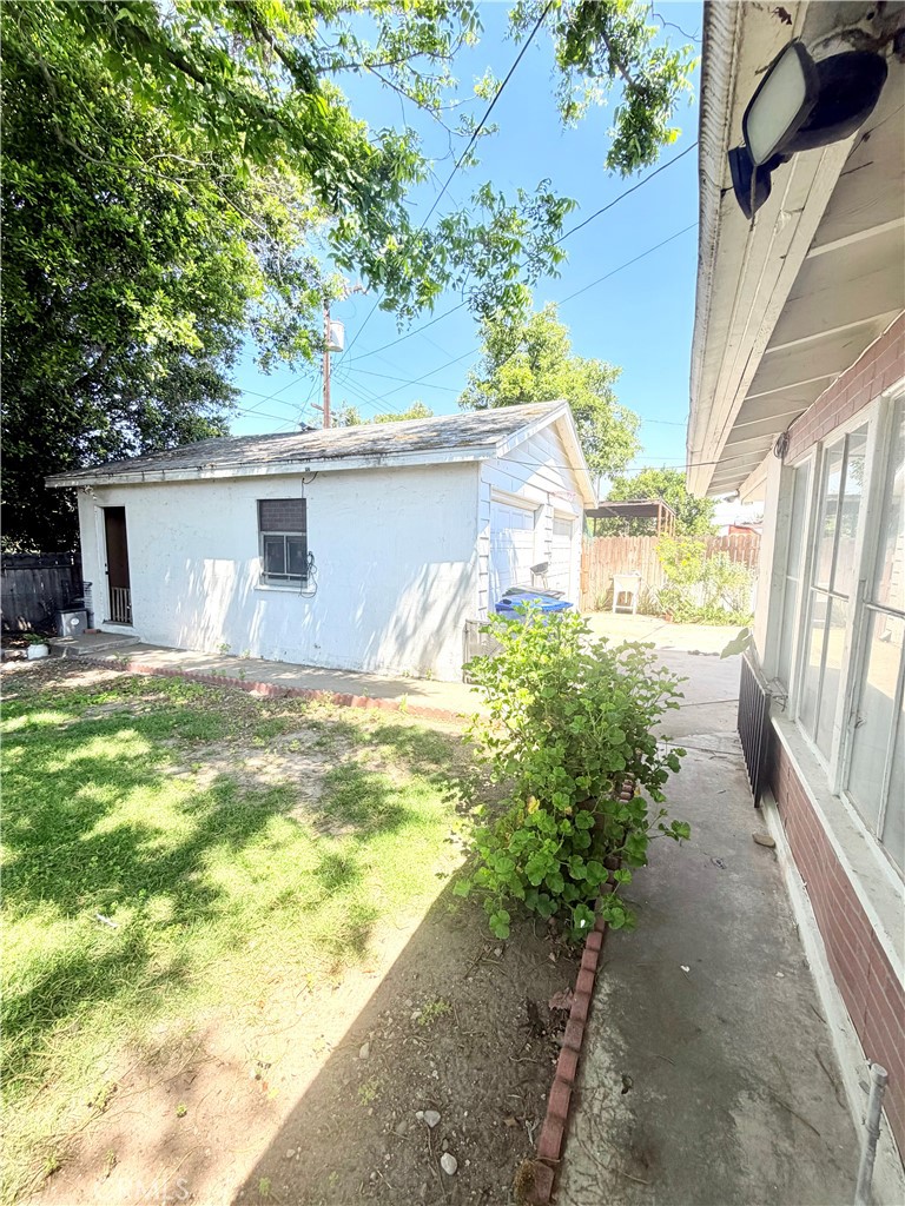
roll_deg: -1.4
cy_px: 603
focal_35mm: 14
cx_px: 452
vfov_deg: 102.1
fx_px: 488
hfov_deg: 85.7
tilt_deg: -7.5
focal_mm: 2.22
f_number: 2.2
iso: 64
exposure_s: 1/445
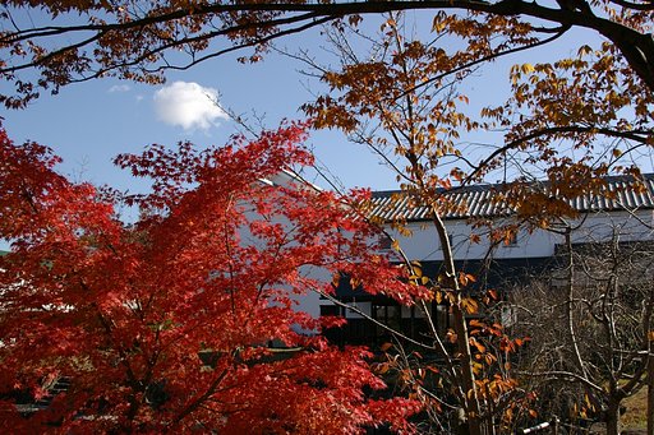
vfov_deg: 36.8
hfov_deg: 53.1
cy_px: 218
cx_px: 327
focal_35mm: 36
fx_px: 654
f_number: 8
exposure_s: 1/350
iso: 200
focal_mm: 24
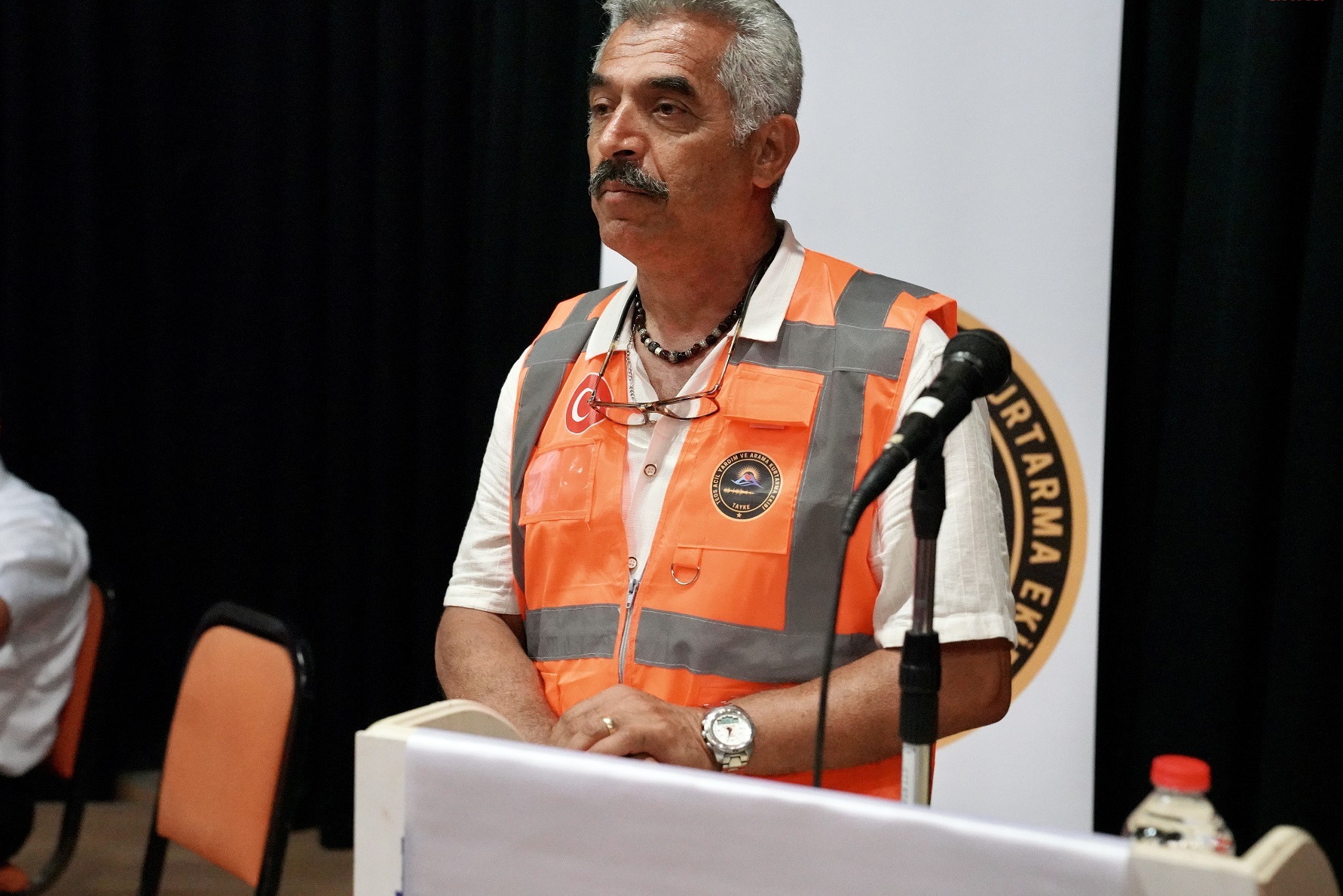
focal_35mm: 58
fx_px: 2164
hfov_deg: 34.5
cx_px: 660
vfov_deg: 23.4
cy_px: 399
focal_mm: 52
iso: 12800
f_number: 4
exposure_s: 1/160
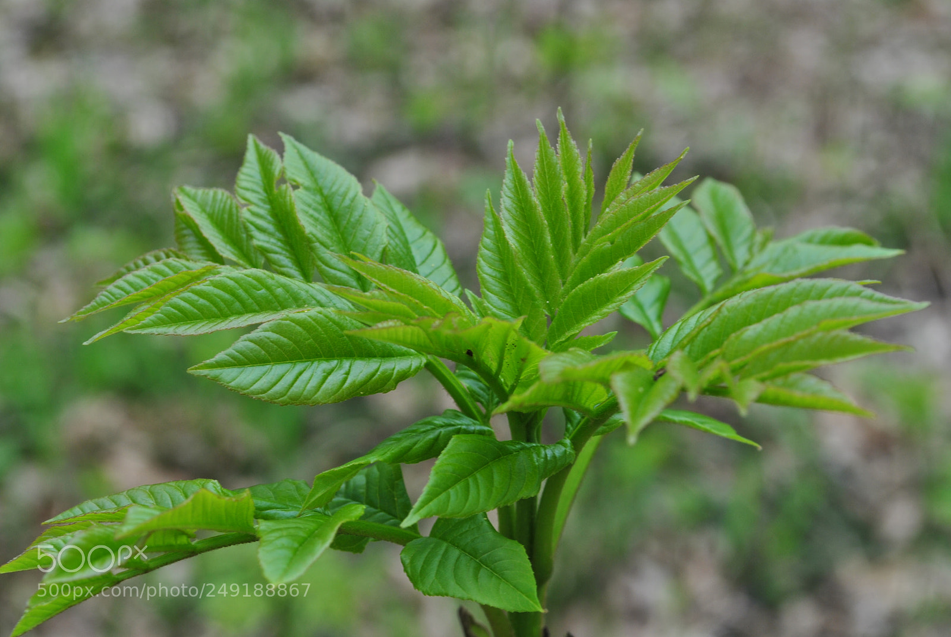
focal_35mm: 82
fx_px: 2182
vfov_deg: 16.6
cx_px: 476
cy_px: 318
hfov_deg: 24.6
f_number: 10
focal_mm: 55
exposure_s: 1/40
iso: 100
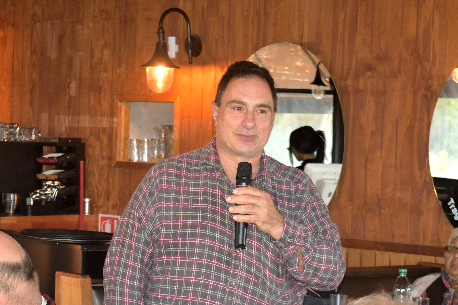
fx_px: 1779
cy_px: 242
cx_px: 206
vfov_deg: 9.8
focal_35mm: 140
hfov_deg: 14.7
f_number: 5.6
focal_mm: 55
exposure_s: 1/60
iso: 800
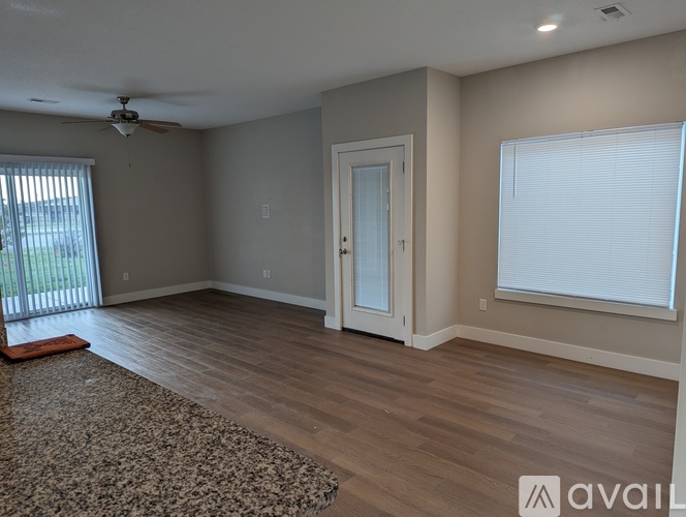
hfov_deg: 71.5
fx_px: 476
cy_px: 258
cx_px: 343
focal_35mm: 24
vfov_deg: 56.9
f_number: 1.85
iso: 34
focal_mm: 6.81
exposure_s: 1/60
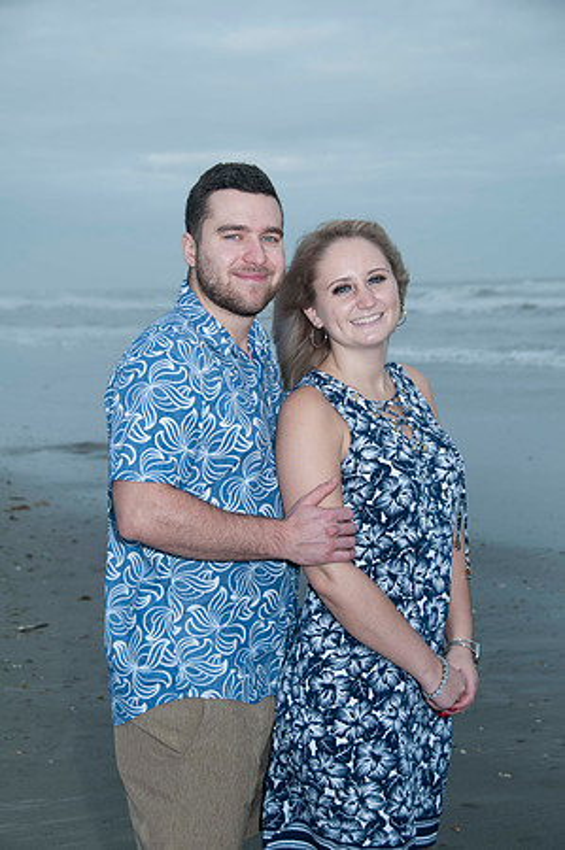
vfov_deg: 27.0
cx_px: 282
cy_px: 425
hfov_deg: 18.1
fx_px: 1770
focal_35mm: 75
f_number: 5.6
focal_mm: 50
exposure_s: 1/125
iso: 100
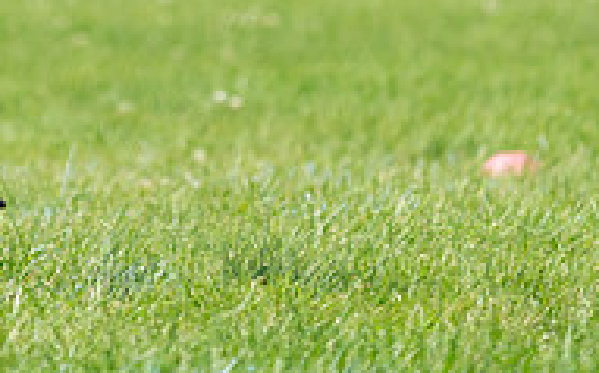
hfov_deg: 2.8
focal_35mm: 746
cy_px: -155
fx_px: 12167
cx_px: 103
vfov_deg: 1.8
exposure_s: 1/4000
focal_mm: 241
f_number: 5.6
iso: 1250
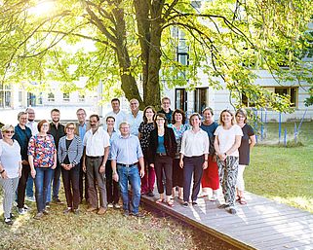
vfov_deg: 34.9
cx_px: 109
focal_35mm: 43
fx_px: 398
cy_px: 120
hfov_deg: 42.4
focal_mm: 35
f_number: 4.5
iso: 250
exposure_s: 1/125
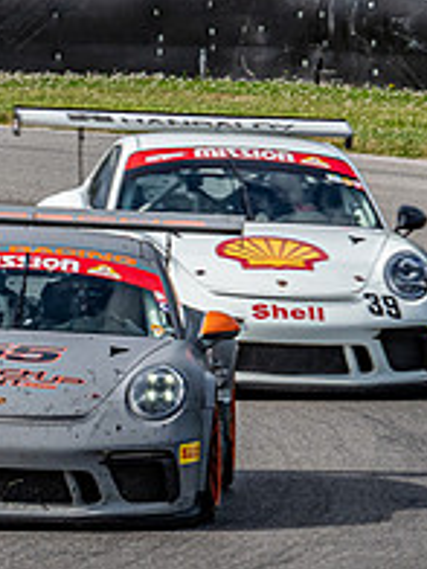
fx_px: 14621
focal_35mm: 889
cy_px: 245
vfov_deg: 2.2
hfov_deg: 1.7
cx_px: -17
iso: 400
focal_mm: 150
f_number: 13
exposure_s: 1/500
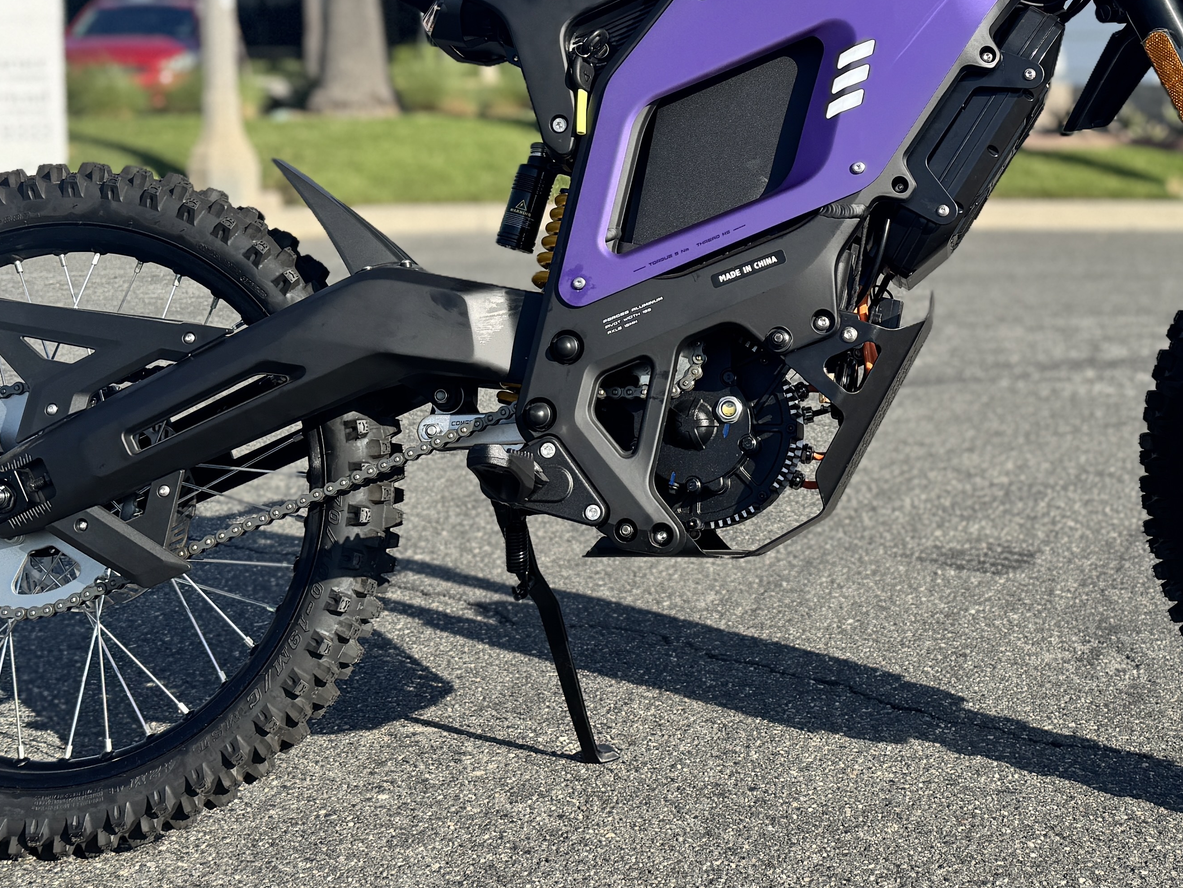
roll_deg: +0.2
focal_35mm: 52
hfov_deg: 36.5
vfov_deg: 27.7
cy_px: 230
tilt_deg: -5.5
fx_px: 1777
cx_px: 760
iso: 80
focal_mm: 6.76
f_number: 1.78
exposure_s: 1/2959
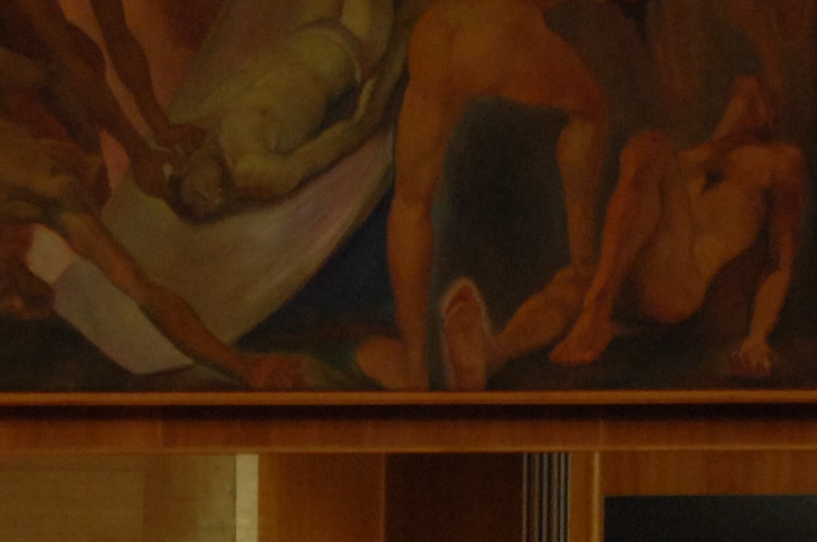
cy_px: 1019
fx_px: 6185
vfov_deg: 4.9
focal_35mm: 273
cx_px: -226
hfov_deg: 7.5
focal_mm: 31
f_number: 2.8
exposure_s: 1/50
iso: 400
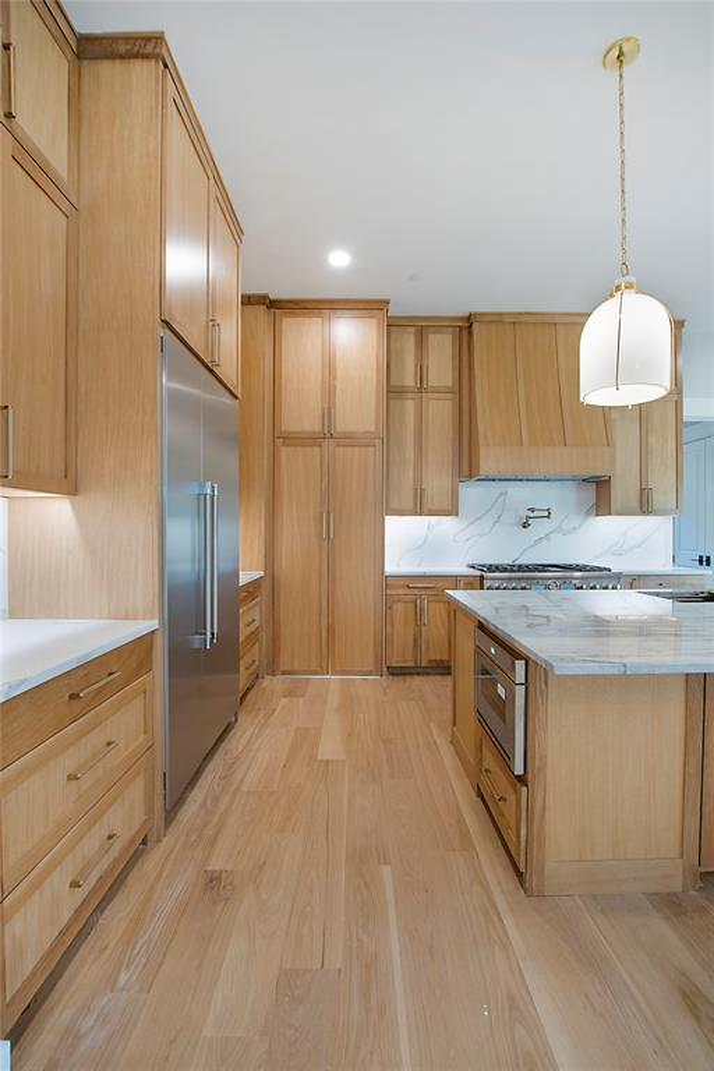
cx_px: 357
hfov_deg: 77.3
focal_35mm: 15
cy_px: 536
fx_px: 446
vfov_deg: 100.4
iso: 100
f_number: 7.1
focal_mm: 10
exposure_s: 1/15
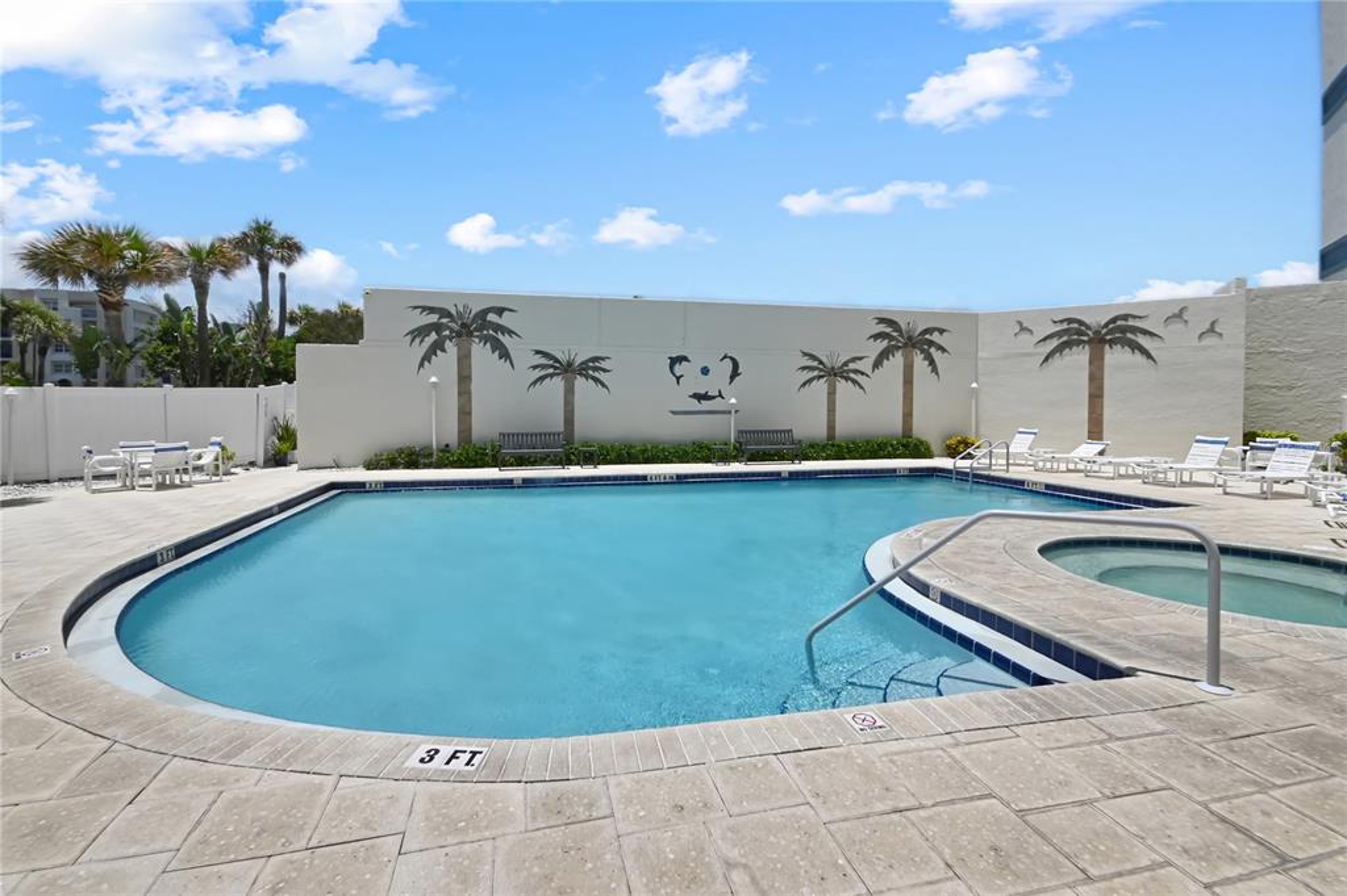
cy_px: 448
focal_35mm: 15
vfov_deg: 77.3
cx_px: 674
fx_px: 561
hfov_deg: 100.4
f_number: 20
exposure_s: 1/1600
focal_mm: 10
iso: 1000
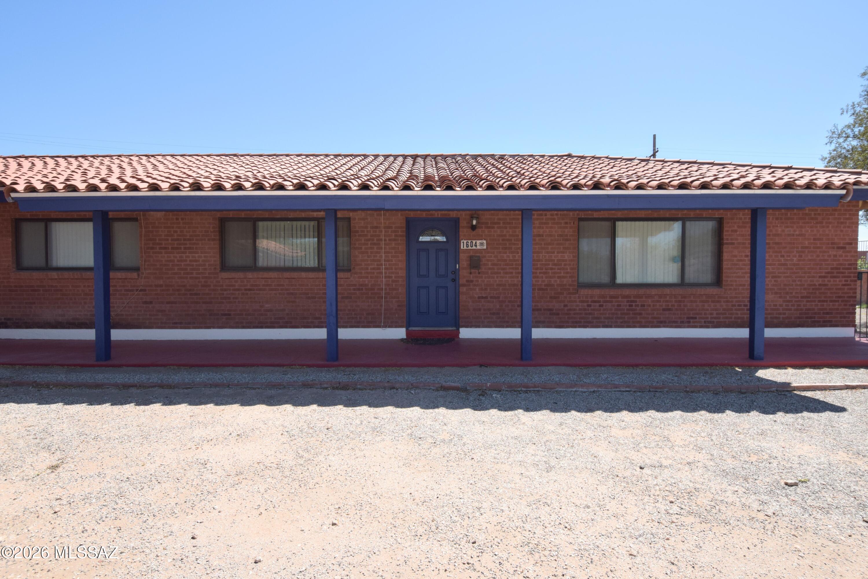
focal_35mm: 18
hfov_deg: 90.0
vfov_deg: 67.4
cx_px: 434
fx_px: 434
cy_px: 290
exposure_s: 1/800
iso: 400
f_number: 9
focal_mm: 12
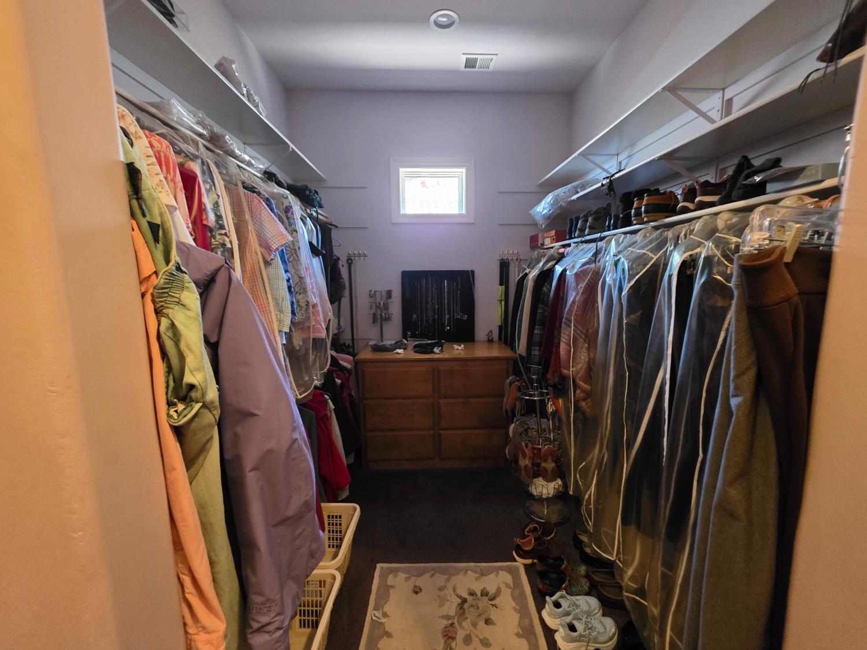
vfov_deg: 89.9
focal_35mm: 13
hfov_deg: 106.2
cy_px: 325
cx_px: 434
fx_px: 326
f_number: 1.9
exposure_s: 1/40
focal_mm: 2.2
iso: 1000
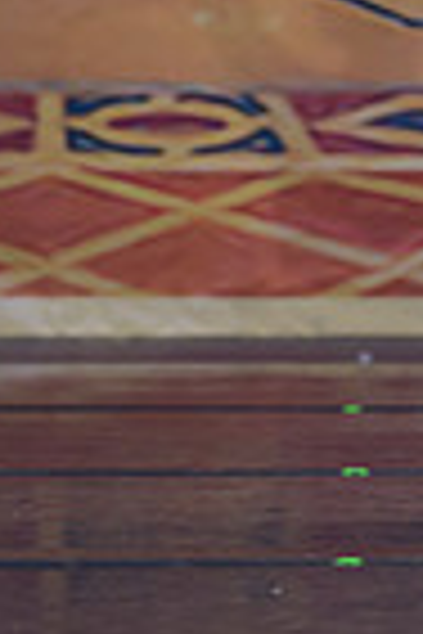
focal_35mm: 457
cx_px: 279
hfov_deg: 3.0
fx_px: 8054
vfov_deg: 4.5
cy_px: -250
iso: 640
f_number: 2.8
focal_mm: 95
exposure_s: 1/320
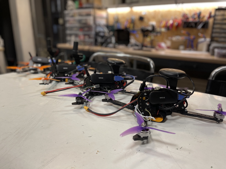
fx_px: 170
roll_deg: -1.0
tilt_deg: -18.3
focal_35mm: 26
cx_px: 113
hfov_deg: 67.3
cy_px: 84
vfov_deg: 53.1
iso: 80
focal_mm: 5.1
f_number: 1.6
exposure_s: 1/50
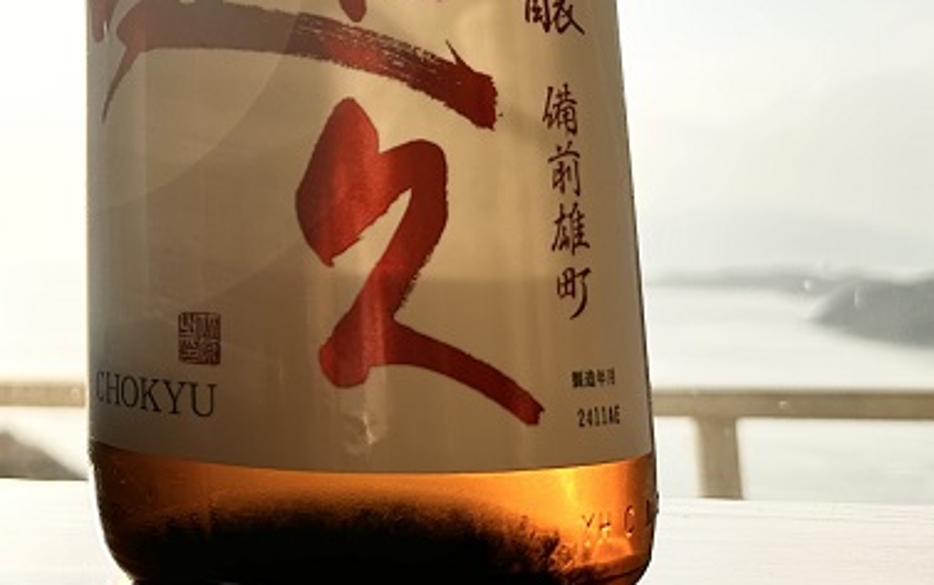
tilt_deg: +12.5
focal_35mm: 55
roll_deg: -0.2
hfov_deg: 34.2
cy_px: -88
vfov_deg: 22.1
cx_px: 38
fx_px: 1401
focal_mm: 6.86
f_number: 1.78
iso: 80
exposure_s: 1/1473
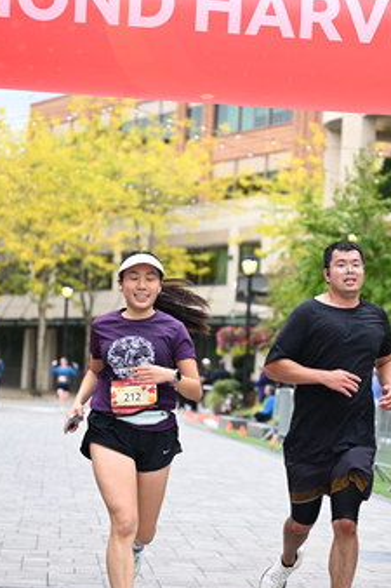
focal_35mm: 114
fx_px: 1859
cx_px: 296
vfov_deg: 18.0
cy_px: 277
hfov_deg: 12.0
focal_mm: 70
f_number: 2.8
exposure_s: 1/2000
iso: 640
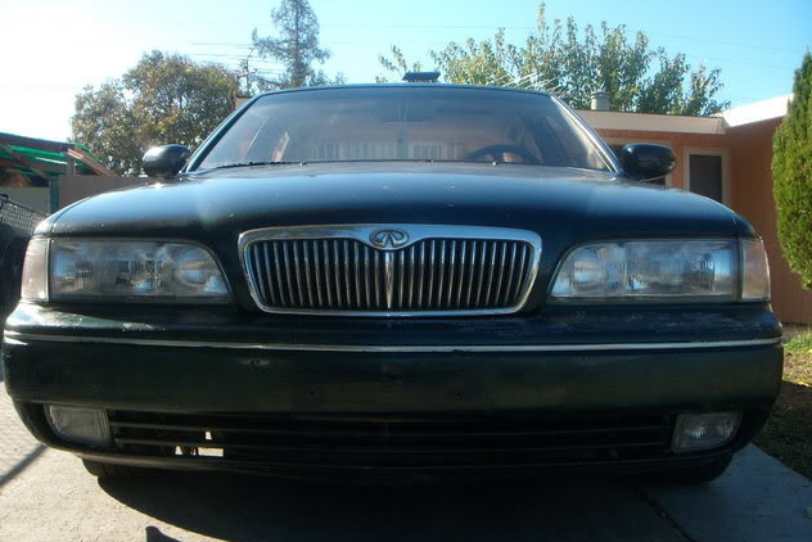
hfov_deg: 48.4
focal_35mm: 40
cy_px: 271
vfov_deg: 33.4
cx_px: 402
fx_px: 903
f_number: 5.7
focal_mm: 6.4
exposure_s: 1/154
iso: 64
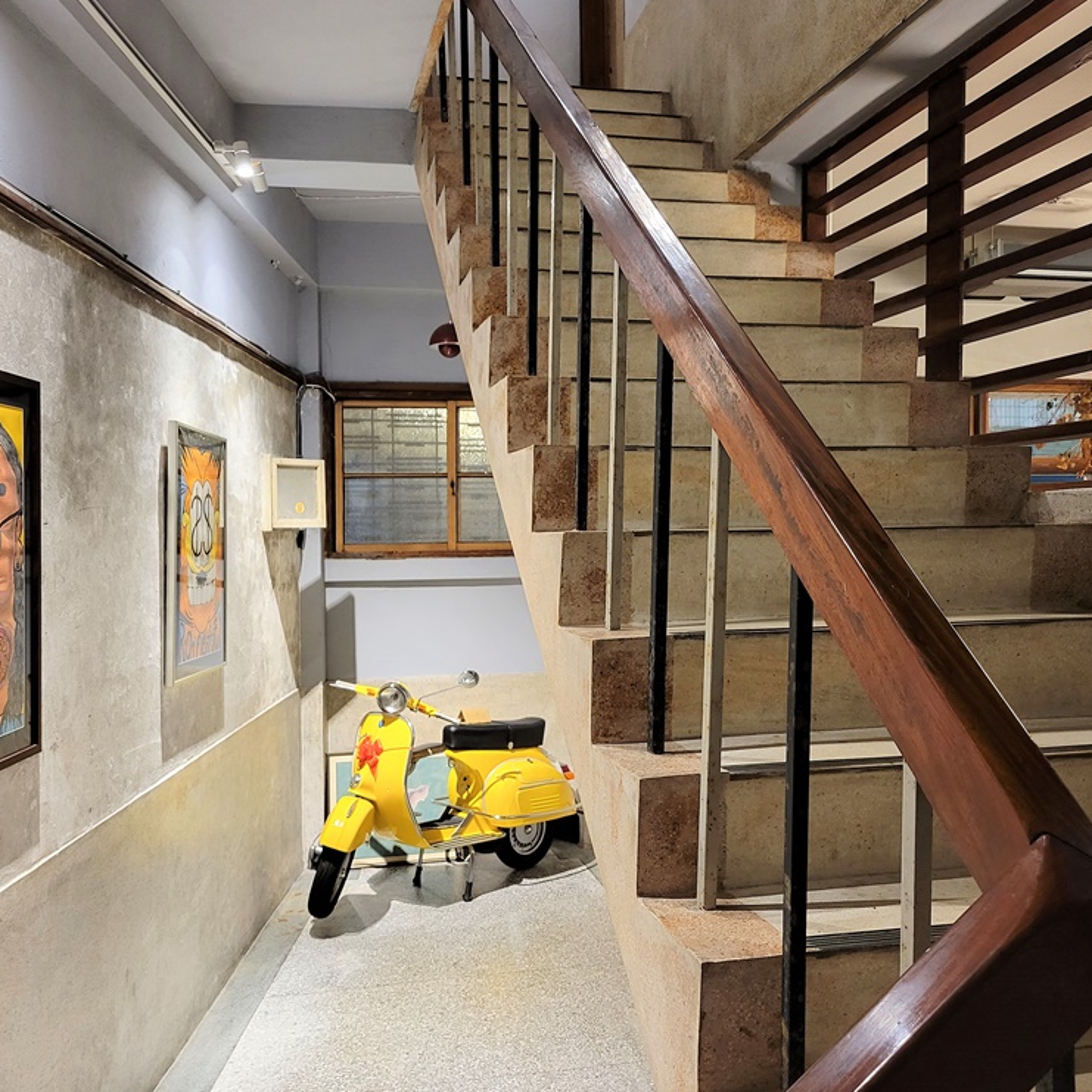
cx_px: 561
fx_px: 1106
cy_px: 545
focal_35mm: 31
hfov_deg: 52.5
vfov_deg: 52.5
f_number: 1.8
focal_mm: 5.4
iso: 400
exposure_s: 1/40
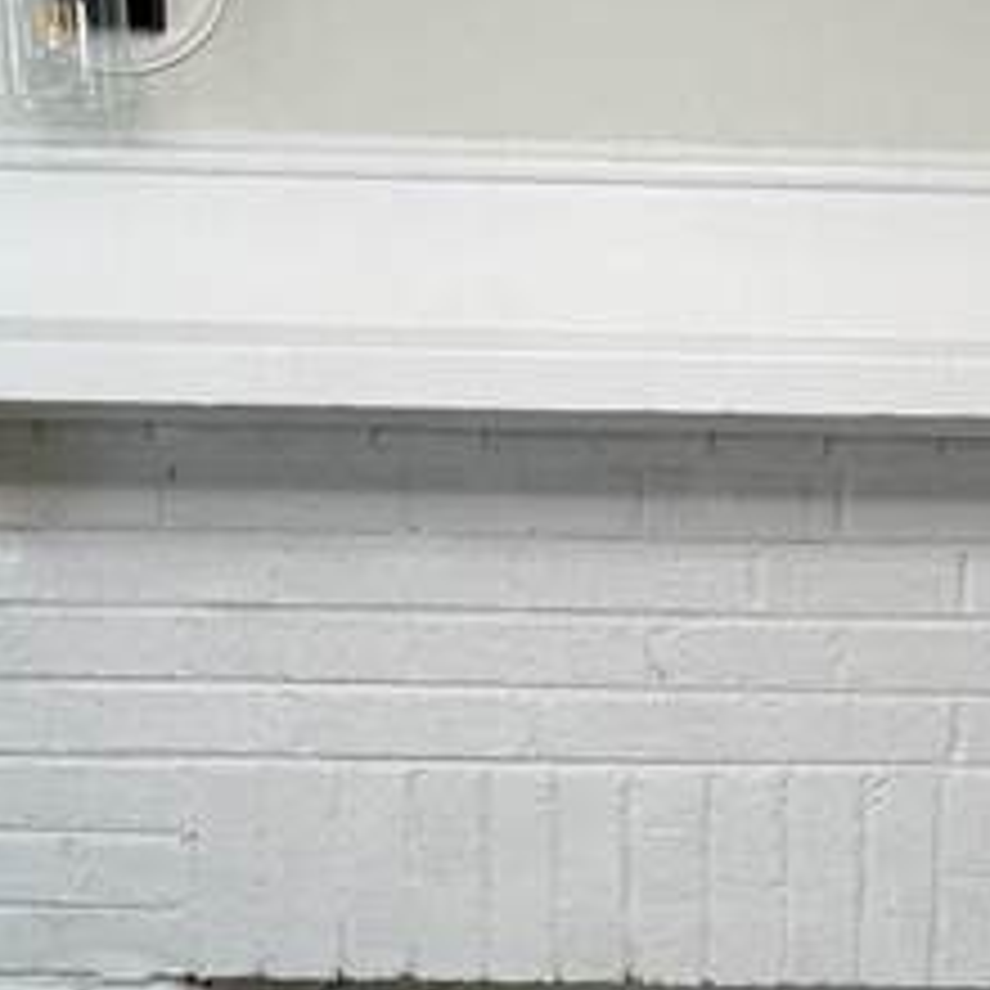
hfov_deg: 30.0
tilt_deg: -5.6
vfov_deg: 31.6
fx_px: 1747
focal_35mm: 54
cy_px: 490
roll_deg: -1.7
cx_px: 932
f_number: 2.2
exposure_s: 1/120
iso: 200
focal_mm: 2.22
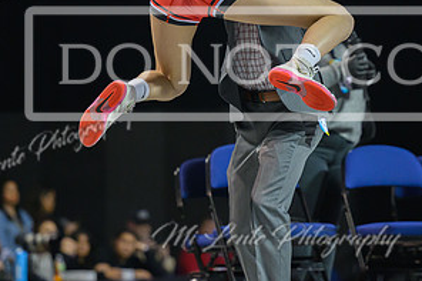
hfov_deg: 7.1
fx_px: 3397
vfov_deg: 4.7
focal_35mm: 290
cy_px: 63
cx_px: 243
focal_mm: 135
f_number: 2.8
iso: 4000
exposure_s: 1/800
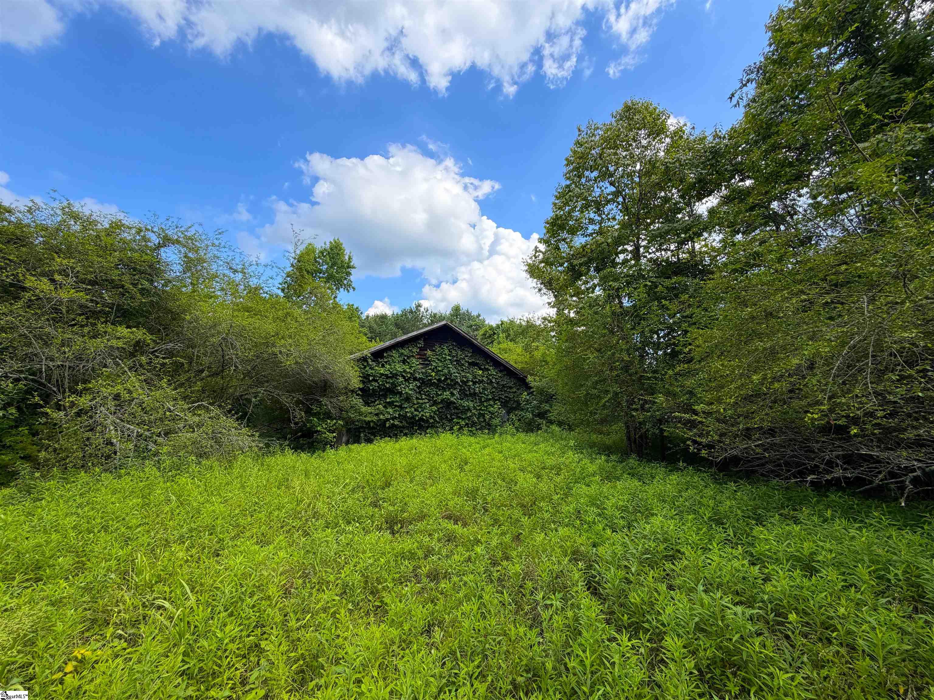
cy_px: 350
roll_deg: -2.2
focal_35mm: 14
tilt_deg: +6.9
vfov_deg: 85.7
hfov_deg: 102.1
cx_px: 467
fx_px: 378
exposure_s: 1/751
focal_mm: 2.22
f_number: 2.2
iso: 40
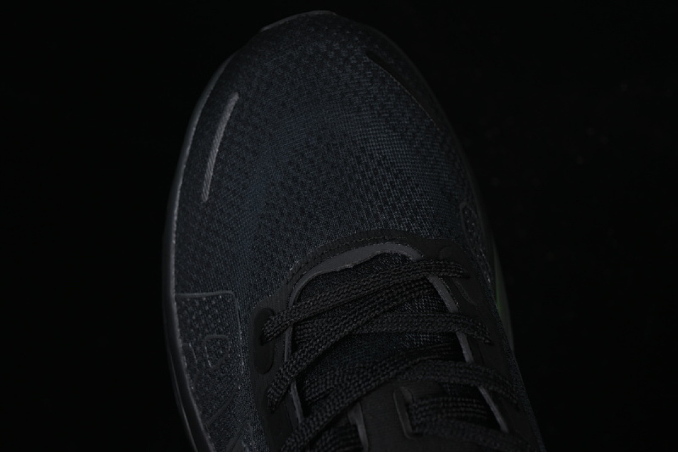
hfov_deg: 27.0
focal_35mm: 75
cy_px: 226
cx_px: 339
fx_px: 1412
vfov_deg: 18.2
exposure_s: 1/50
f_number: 6.3
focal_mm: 50
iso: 160
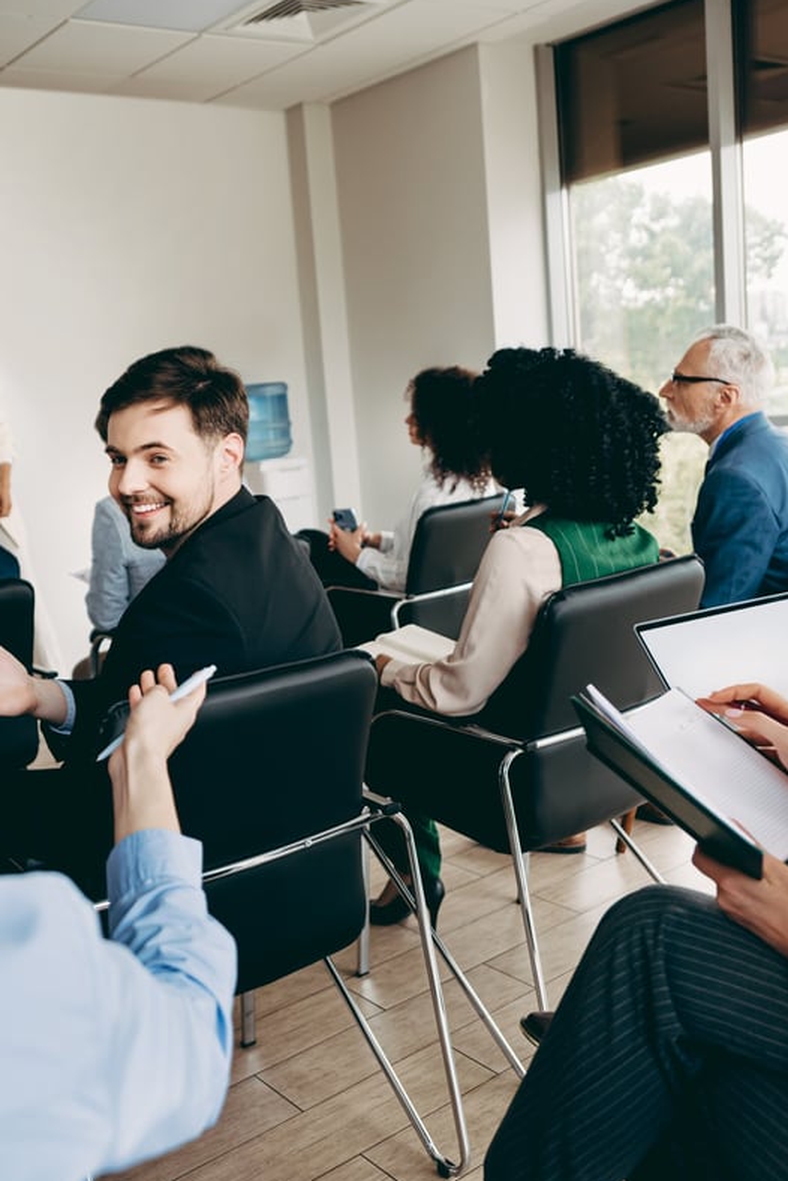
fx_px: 1148
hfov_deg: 37.2
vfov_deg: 54.4
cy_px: 590
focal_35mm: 35
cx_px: 228
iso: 250
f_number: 2.8
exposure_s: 1/160
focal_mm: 23
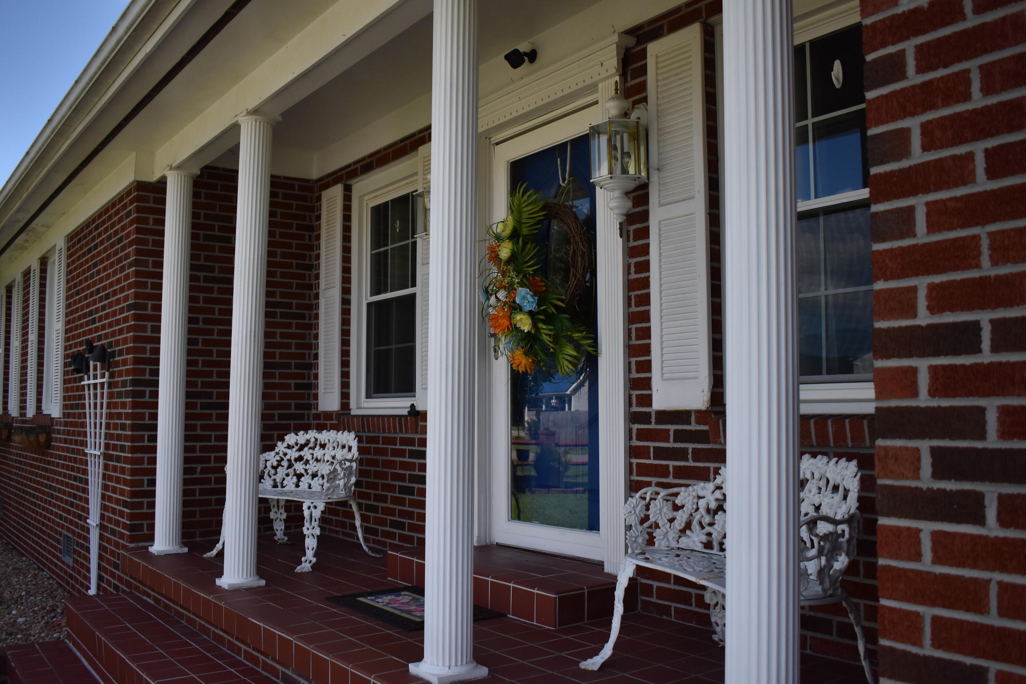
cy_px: 342
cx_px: 513
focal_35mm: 33
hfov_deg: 57.2
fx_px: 940
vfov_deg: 40.0
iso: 640
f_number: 3.8
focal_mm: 22
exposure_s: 1/4000
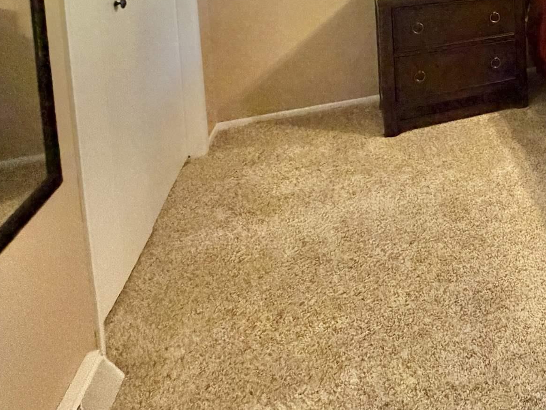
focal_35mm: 37
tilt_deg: -6.8
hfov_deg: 36.0
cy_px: -82
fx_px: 584
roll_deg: -0.3
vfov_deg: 32.1
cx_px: 687
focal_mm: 2.22
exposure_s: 1/60
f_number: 2.2
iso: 500
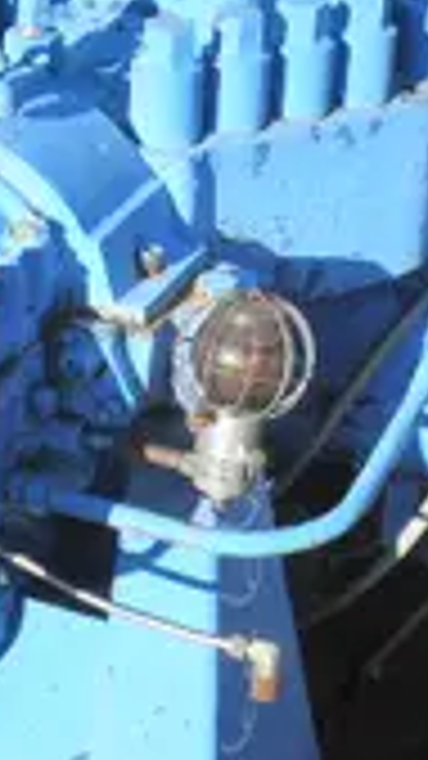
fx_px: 1817
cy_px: 333
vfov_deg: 23.7
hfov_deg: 13.3
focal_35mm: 90
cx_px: 41
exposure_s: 1/80
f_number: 9.1
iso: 64
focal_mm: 6.1
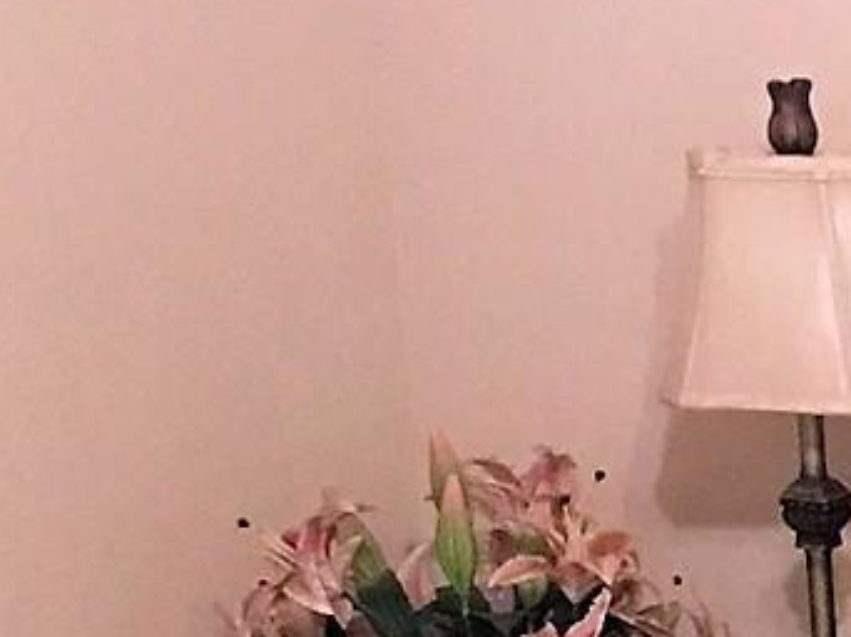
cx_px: 1787
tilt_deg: -18.6
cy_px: 1369
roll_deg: -1.0
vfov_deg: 8.2
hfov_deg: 10.5
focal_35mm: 171
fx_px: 4201
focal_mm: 4.15
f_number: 2.2
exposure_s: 1/10
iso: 100
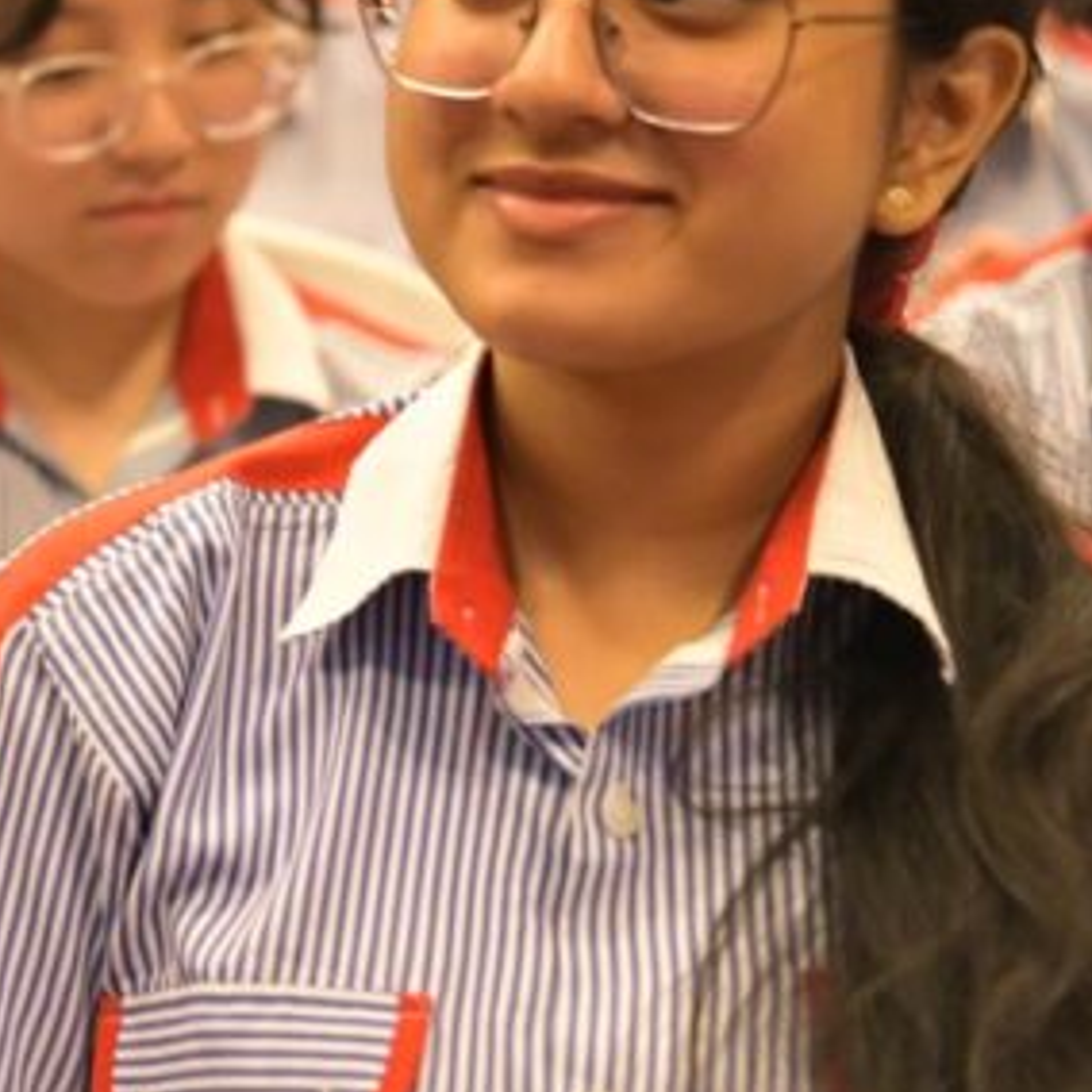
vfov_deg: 11.4
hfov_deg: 10.7
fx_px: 5461
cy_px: 333
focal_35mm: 153
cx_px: -846
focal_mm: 50
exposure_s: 1/160
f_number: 2.5
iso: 2500
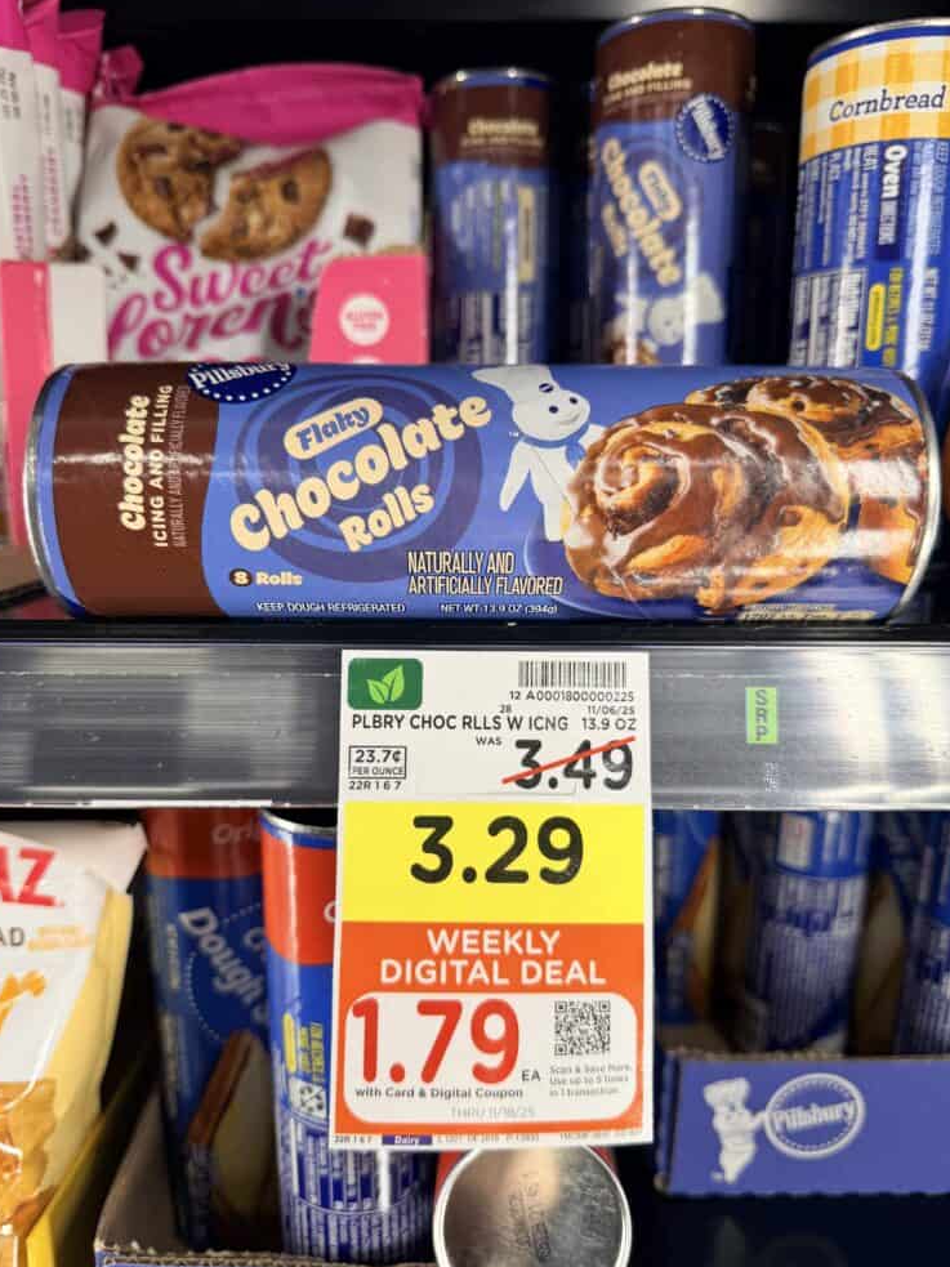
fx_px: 915
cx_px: 477
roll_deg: -0.1
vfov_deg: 69.4
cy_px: 648
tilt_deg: -11.3
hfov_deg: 54.9
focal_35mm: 25
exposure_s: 1/121
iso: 64
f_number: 1.78
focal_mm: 6.76
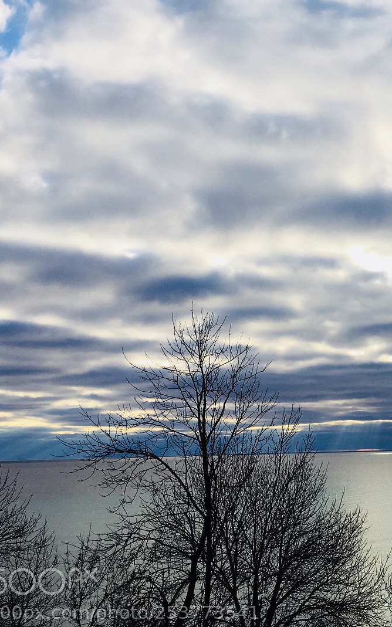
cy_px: 307
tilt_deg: +10.6
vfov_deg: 43.5
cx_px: 421
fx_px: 786
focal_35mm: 46
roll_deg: +1.5
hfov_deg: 26.0
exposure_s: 1/1789
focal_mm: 4.15
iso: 25
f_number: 2.2
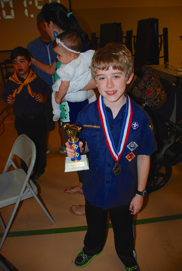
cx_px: 91
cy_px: 136
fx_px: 204
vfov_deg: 67.3
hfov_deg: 48.0
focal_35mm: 27
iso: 200
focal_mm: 18
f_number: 3.5
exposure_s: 1/60
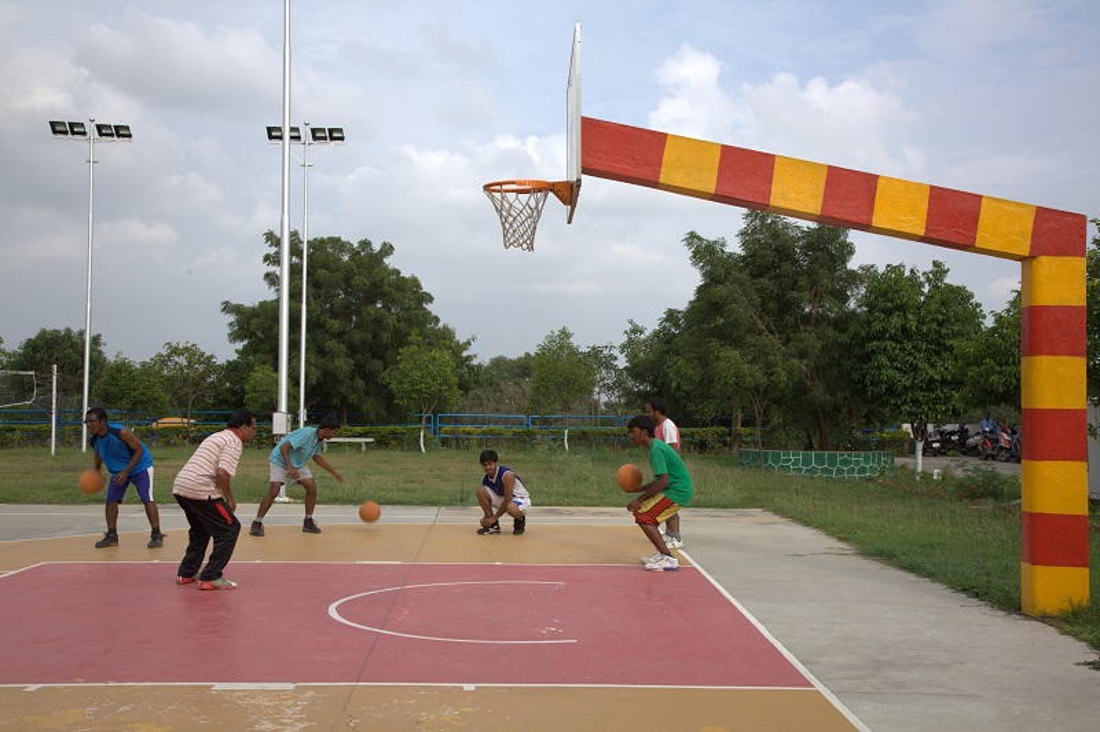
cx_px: 550
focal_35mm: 39
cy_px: 366
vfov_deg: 34.2
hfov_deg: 49.6
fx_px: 1191
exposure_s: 1/60
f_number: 9.5
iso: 100
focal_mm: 40
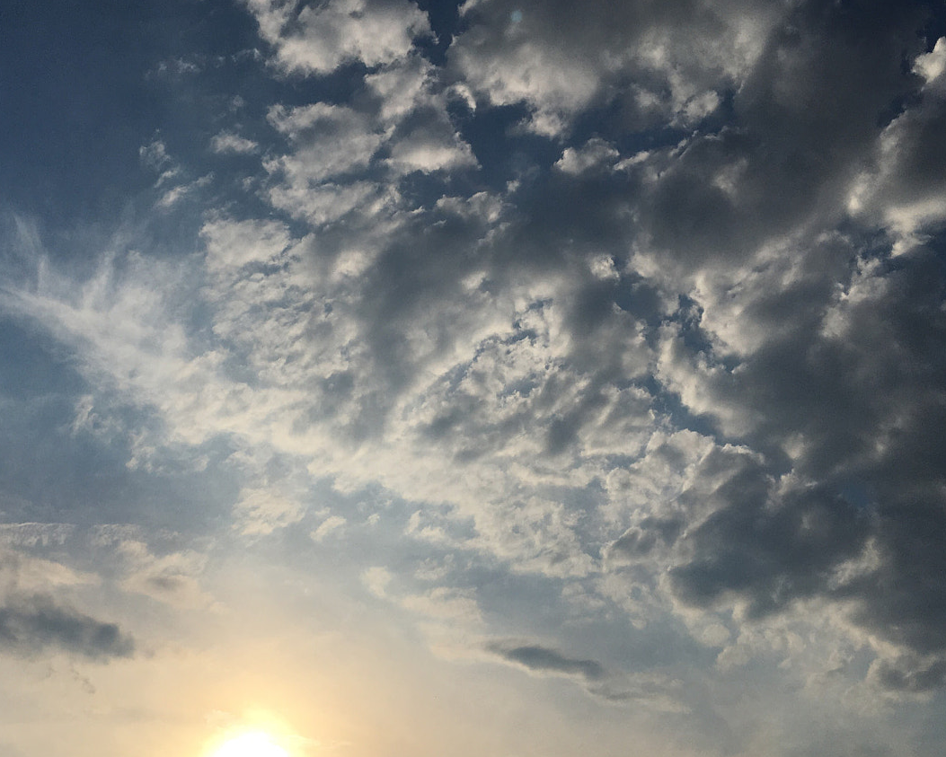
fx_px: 1204
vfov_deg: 34.9
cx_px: 383
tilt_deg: +35.6
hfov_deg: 42.7
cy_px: 392
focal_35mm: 43
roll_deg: +1.3
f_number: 2.2
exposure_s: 1/5917
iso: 25
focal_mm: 4.15
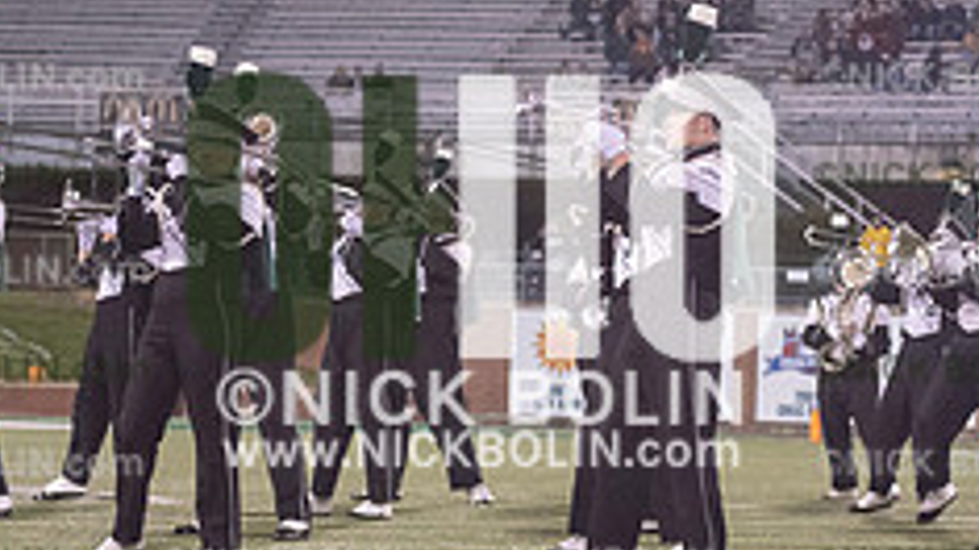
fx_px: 4697
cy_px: 273
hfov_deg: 11.9
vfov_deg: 6.7
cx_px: 479
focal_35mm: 181
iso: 5000
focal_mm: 70
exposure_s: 1/1250
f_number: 3.2
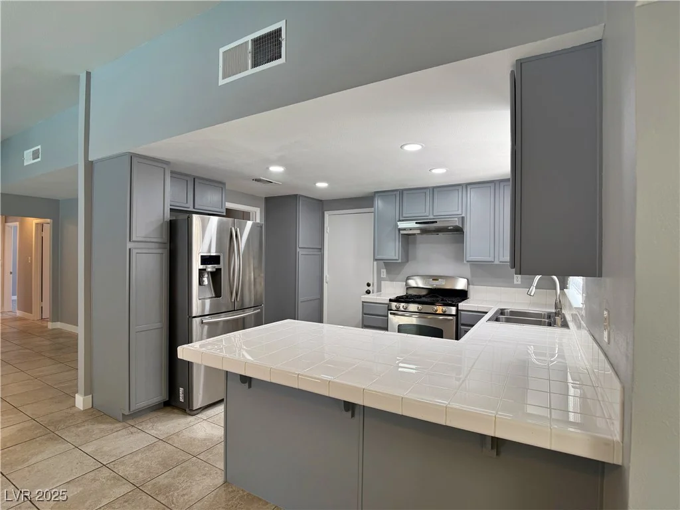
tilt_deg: +0.8
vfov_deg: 56.8
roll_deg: -0.4
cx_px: 340
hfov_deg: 71.6
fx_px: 471
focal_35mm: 24
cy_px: 255
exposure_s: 1/120
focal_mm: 6.76
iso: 100
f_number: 1.78
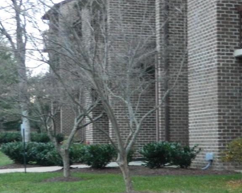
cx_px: 202
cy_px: 169
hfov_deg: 18.9
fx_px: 716
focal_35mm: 100
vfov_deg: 15.2
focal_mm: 7.3
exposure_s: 1/15
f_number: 3.5
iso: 400
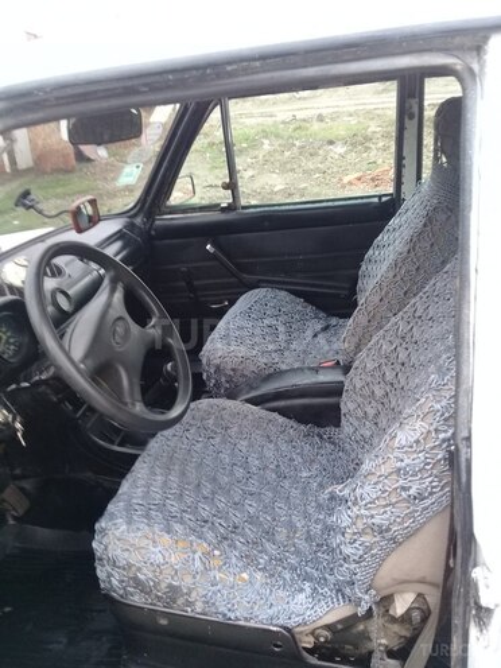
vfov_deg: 58.4
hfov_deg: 45.4
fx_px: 598
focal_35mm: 31
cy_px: 334
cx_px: 250
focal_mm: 3.3
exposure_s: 1/50
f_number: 2.2
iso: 64
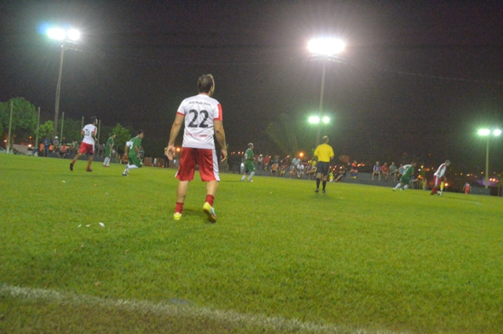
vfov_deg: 34.1
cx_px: 252
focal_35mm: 39
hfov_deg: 49.6
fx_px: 544
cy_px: 167
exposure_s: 1/60
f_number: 5
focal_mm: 26
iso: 6400
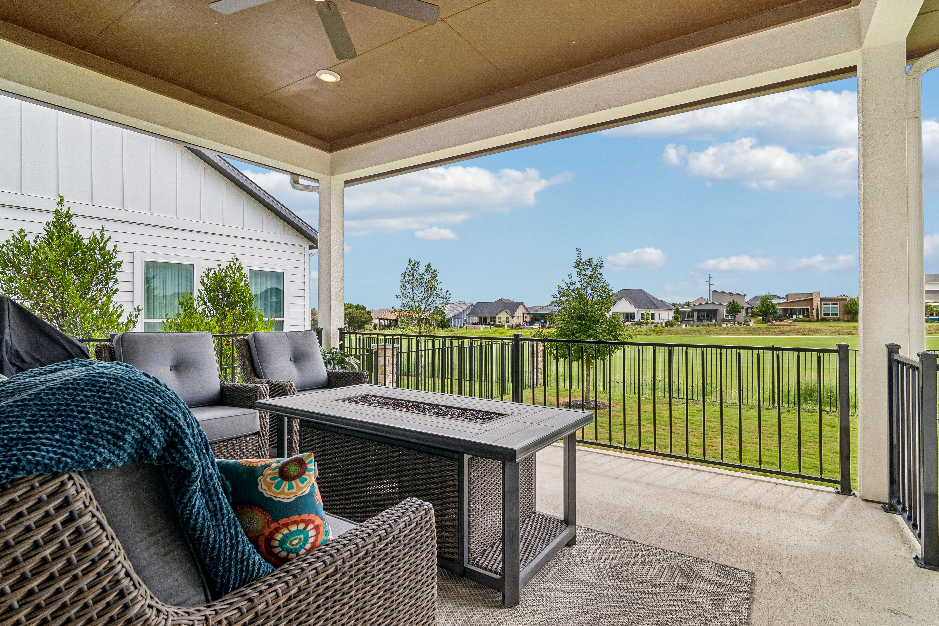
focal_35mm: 16
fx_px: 417
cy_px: 313
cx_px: 470
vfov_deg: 73.7
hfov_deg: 96.7
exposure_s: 1/320
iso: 100
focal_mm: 11
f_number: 9
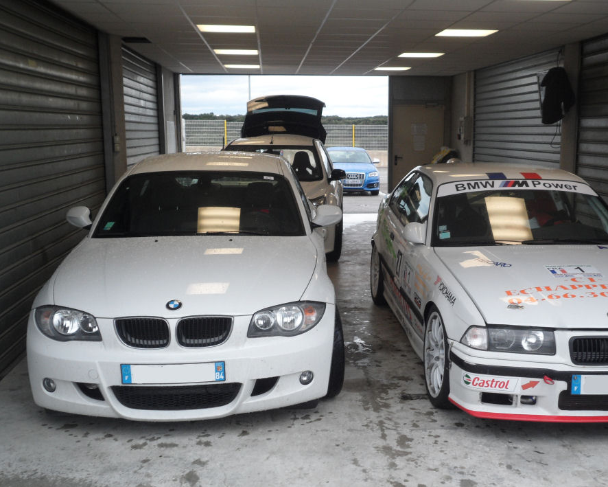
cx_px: 364
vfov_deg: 34.1
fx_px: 792
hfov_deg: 41.8
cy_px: 273
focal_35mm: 44
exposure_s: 1/45
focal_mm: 6.6
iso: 120
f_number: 4
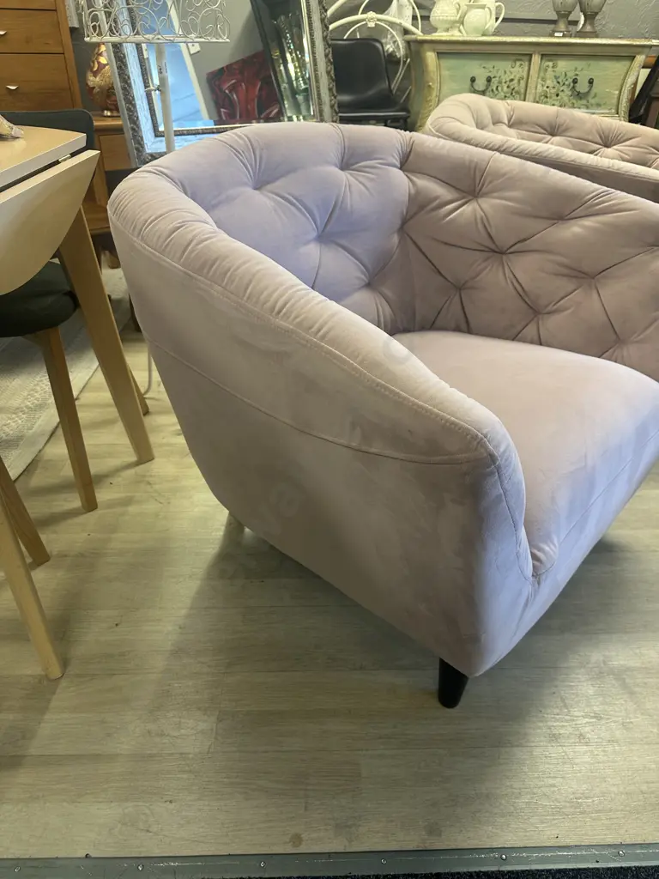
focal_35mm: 24
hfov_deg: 56.8
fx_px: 609
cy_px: 440
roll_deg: -0.6
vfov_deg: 71.6
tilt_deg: -33.0
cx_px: 330
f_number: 1.78
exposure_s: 1/50
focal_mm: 6.86
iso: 160
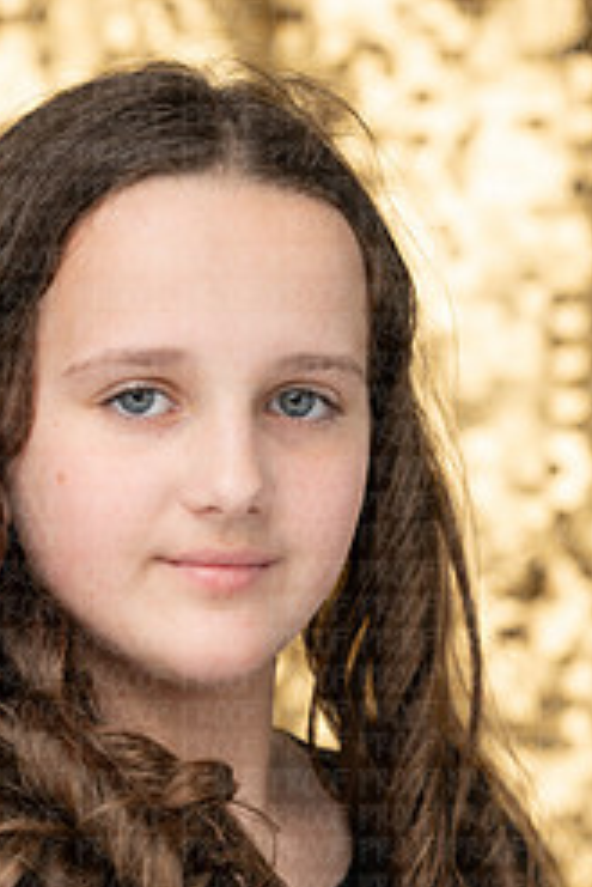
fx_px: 3818
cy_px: 718
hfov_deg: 8.9
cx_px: 169
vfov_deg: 13.2
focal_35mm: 155
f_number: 3.5
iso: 1250
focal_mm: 85
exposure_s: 1/640
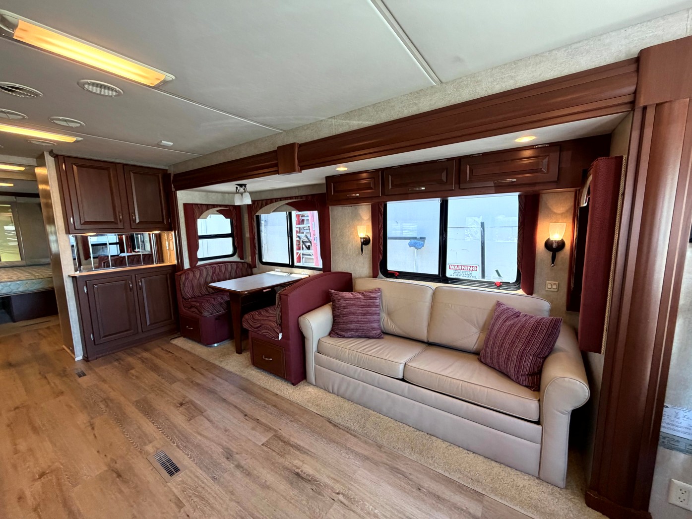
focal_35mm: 14
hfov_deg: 102.1
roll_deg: +0.1
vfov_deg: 85.7
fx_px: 280
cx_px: 346
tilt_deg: -7.3
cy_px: 260
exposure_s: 1/96
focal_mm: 2.22
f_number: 2.2
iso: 320
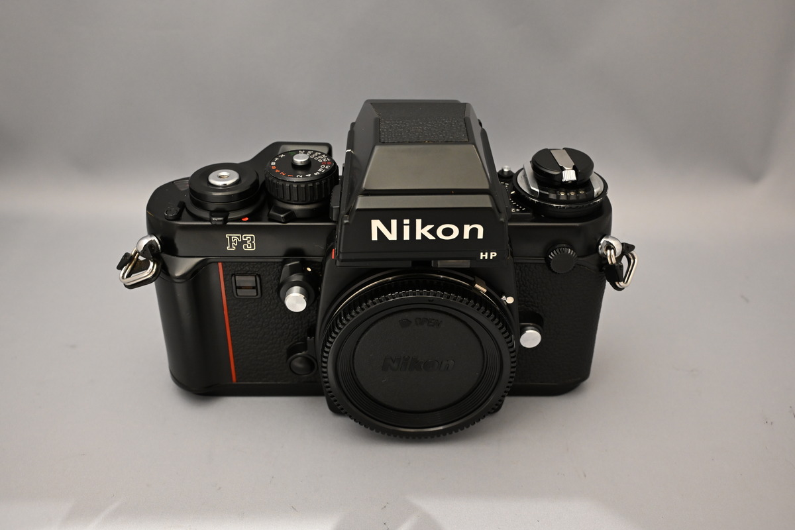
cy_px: 265
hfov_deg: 50.7
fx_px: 839
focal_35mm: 38
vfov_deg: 35.1
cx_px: 398
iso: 2500
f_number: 11
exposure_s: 1/30
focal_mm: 38
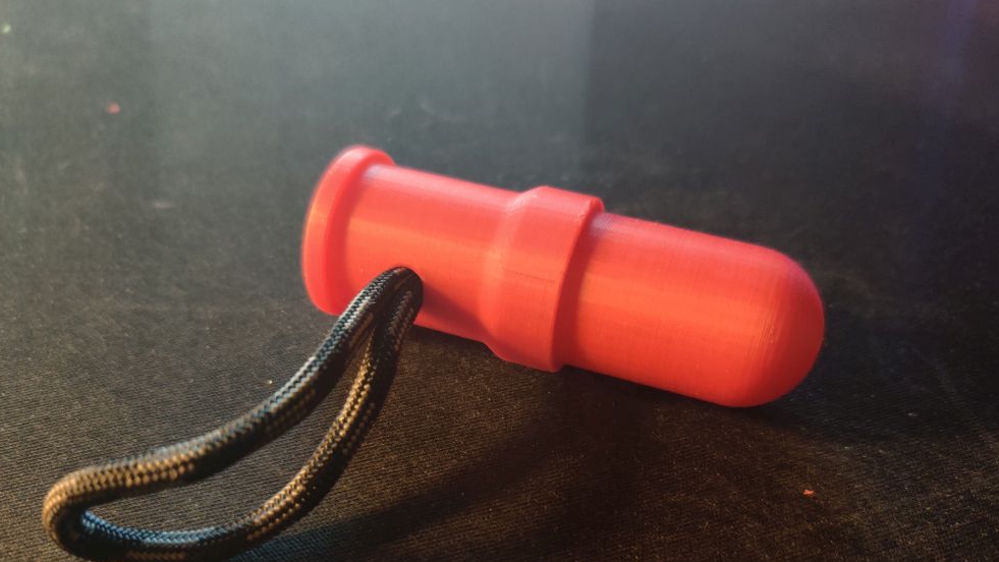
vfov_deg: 38.6
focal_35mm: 30
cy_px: 368
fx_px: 795
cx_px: 502
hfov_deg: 64.3
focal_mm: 4.75
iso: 2500
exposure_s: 1/14
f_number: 1.65
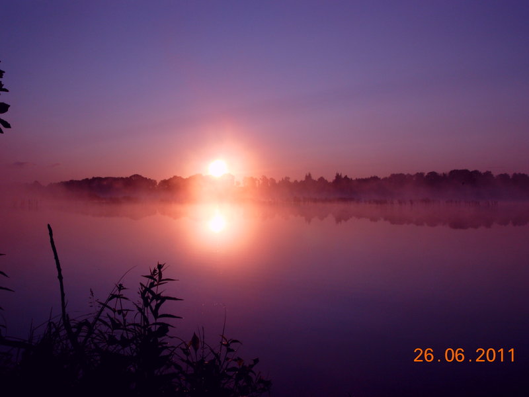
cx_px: 264
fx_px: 581
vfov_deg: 37.7
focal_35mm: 38
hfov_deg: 49.0
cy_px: 198
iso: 50
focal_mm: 6.3
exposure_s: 1/1253
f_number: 4.9
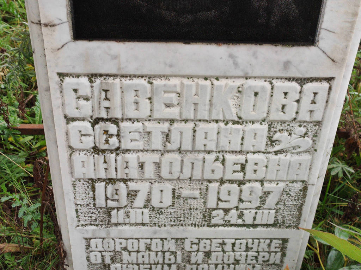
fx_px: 261
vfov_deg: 54.9
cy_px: 135
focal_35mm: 25
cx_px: 180
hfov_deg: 69.4
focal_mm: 4.7
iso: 179
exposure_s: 1/100
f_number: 1.79
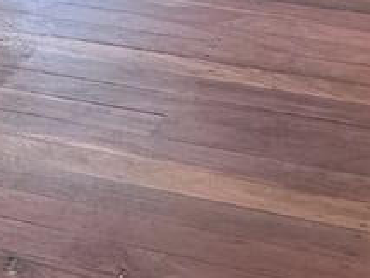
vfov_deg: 14.5
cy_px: -97
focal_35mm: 97
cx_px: 315
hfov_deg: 19.9
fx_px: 1037
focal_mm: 2.2
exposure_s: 1/100
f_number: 2.2
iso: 160
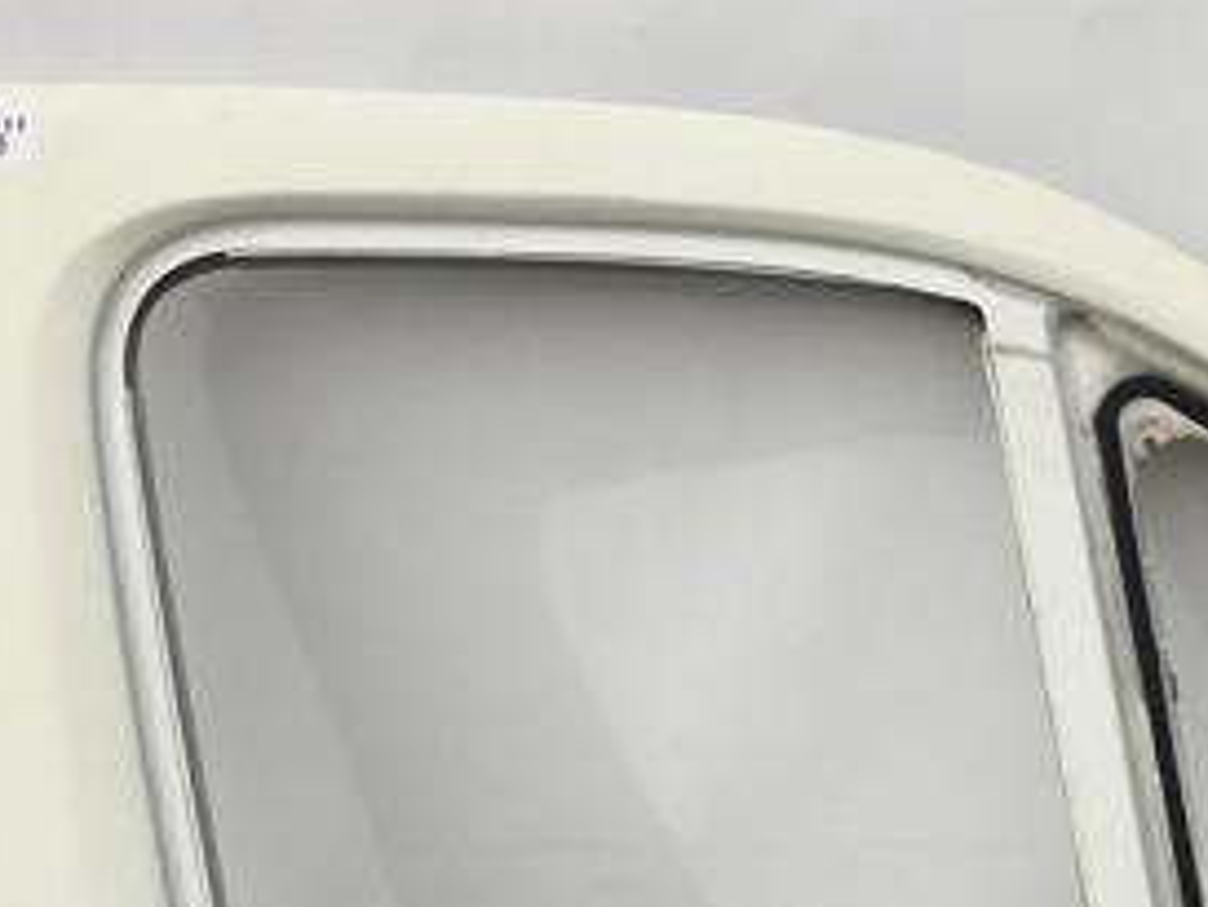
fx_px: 2374
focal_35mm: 68
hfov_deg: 28.0
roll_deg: +1.1
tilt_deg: -13.8
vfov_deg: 21.0
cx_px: 965
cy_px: 867
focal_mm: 4.15
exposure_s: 1/1972
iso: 25
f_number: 2.2
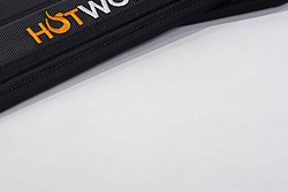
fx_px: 928
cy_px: -17
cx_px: 69
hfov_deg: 17.5
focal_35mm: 116
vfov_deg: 11.7
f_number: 4
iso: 200
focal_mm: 50
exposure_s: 1/125
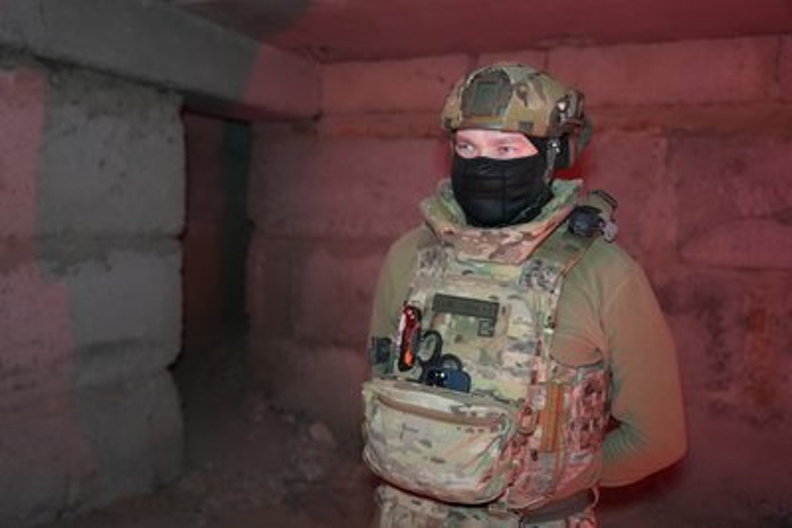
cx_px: 396
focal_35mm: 31
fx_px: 682
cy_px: 264
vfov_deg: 42.4
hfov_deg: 60.3
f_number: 2.8
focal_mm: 31
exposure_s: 1/50
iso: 12800
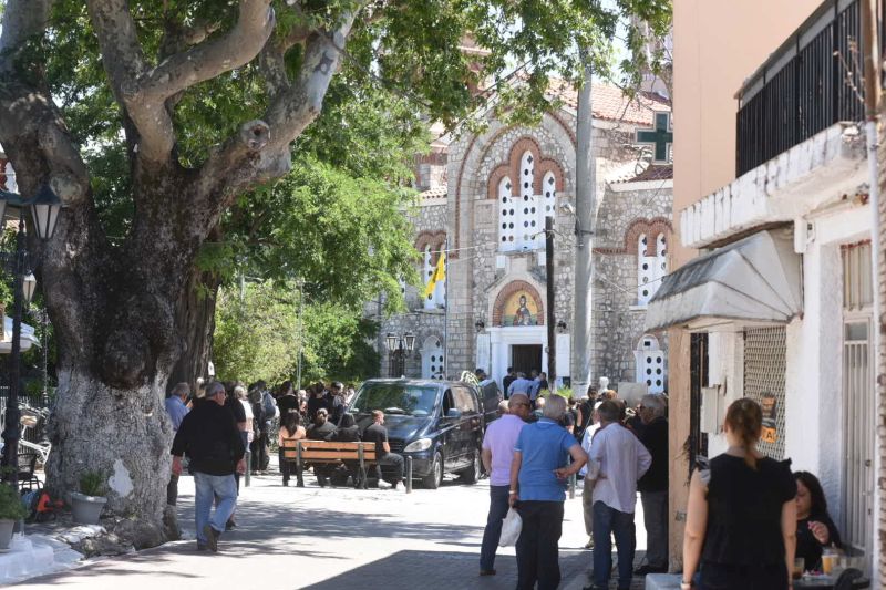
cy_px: 295
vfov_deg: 17.1
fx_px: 1968
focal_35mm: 80
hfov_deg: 25.4
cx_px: 443
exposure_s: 1/800
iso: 800
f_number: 8
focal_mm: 80
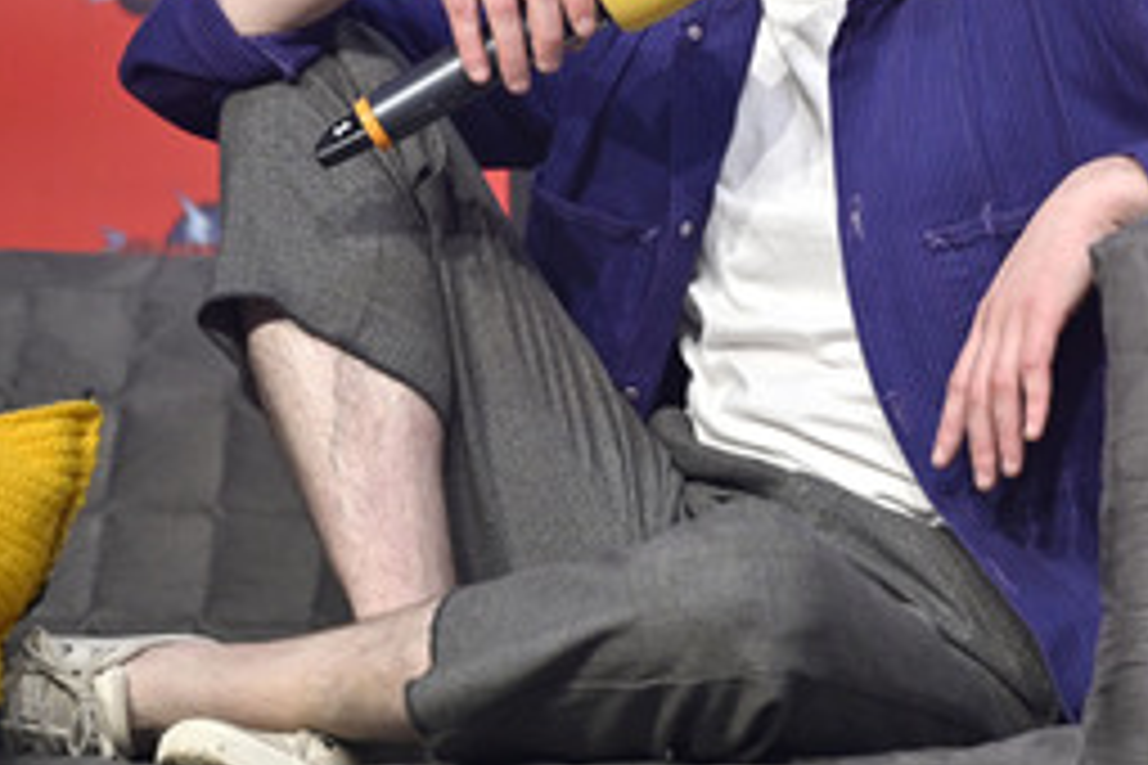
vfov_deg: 4.3
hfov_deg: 6.5
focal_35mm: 318
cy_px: 108
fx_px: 10140
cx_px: 745
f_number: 2.8
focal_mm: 180
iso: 1000
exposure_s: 1/500
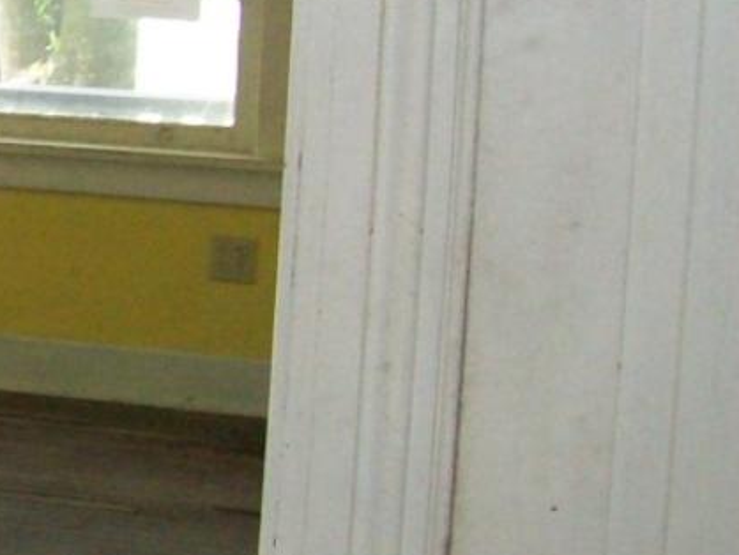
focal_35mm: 124
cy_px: 65
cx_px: -520
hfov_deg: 14.3
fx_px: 2649
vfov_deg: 11.9
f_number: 2.7
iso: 200
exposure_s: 1/64
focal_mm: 6
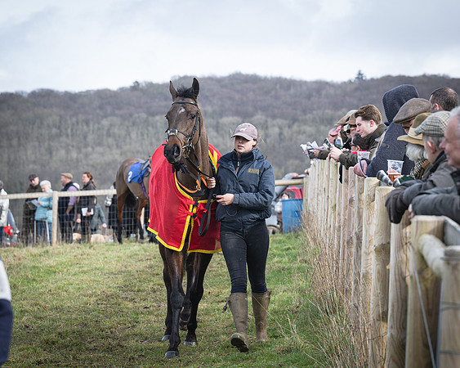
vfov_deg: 9.1
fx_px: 2300
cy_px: 184
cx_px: 231
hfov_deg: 11.4
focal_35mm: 169
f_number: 5
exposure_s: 1/400
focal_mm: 100
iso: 200
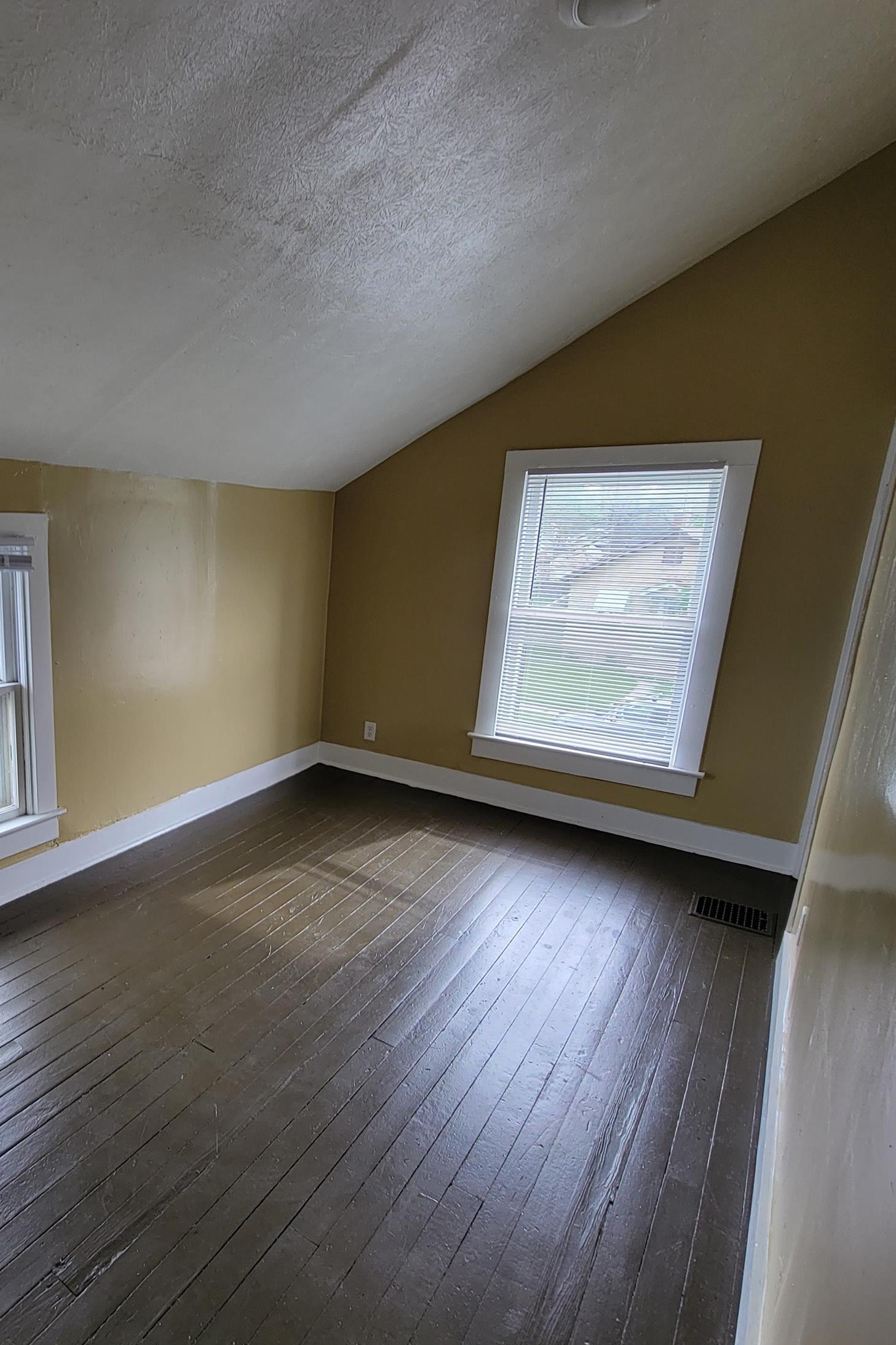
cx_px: 162
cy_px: 708
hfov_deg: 58.8
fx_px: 709
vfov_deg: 86.8
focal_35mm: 19
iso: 50
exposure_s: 1/60
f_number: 2.2
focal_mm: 2.2
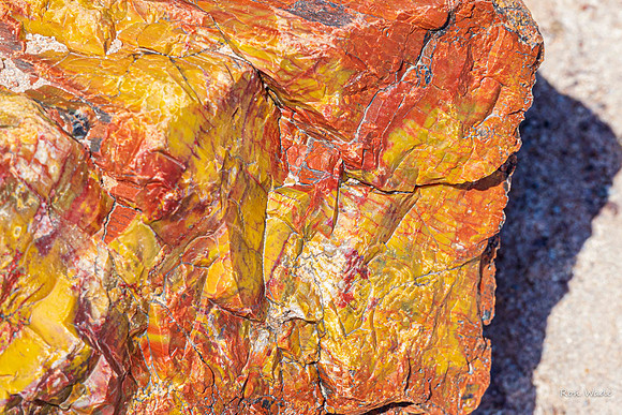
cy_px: 214
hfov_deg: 6.3
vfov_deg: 4.2
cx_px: 338
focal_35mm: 324
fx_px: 5607
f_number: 5.6
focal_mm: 105.83
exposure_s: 1/250
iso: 100
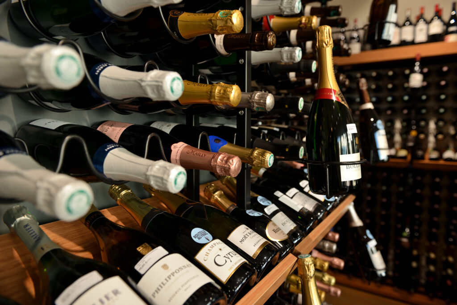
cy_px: 152
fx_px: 305
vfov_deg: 53.1
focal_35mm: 24
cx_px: 228
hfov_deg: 73.7
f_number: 3.5
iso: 320
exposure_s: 1/200
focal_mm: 24
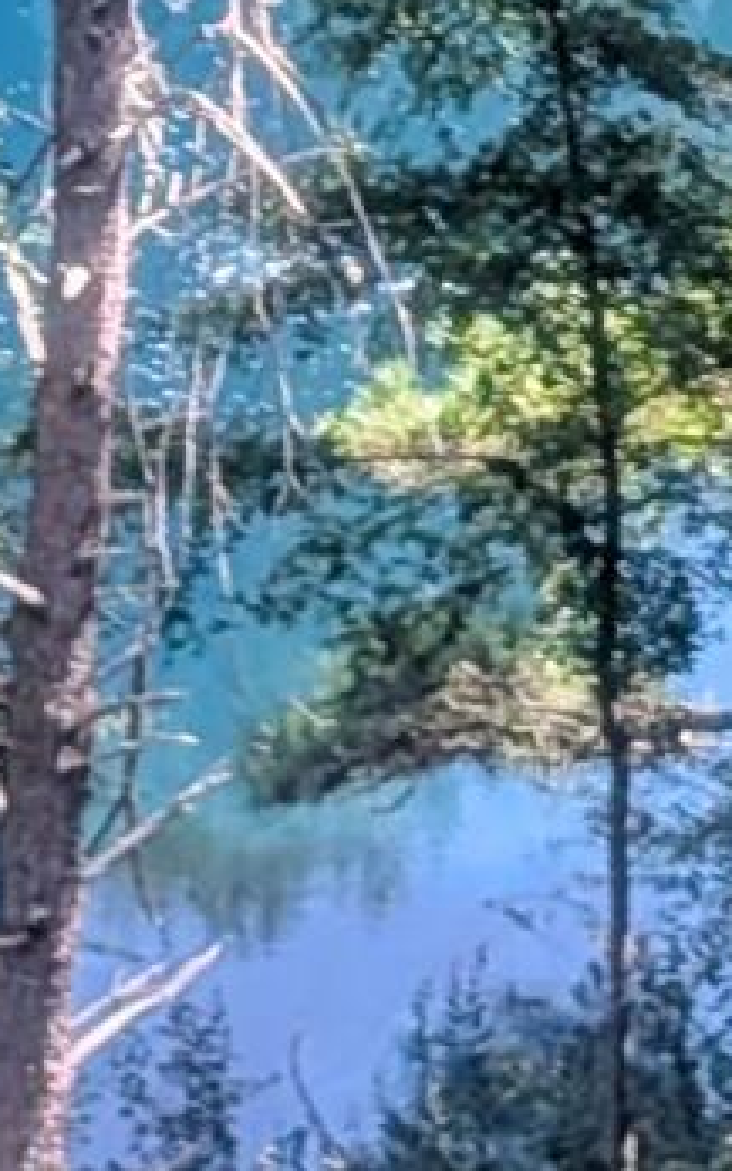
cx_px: 1098
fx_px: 9572
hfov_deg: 4.4
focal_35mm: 300
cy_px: -1225
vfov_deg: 6.8
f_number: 1.68
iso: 21
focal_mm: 6.9
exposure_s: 1/203
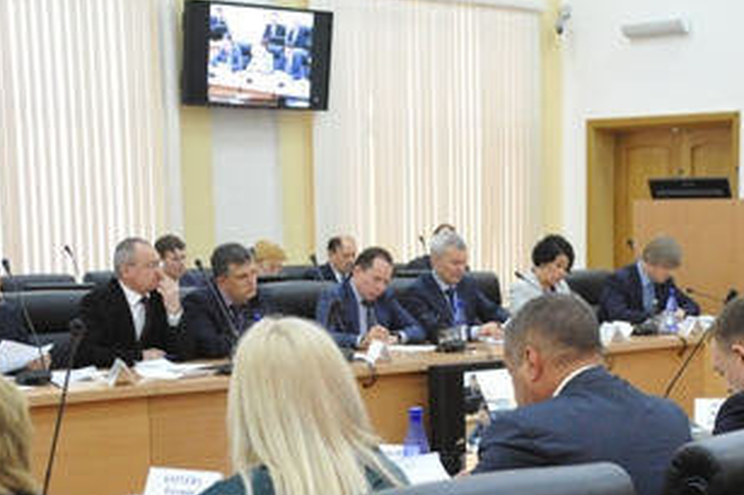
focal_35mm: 83
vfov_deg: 16.2
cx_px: 515
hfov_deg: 24.3
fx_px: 1714
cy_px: 449
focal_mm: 40
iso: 6400
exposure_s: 1/200
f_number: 5
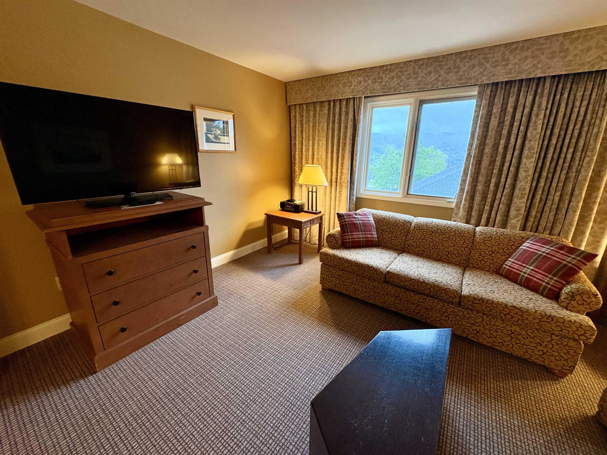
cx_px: 304
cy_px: 228
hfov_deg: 102.1
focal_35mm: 14
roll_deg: -0.3
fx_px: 245
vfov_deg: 85.7
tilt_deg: -16.0
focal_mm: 2.22
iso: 320
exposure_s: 1/60
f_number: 2.2
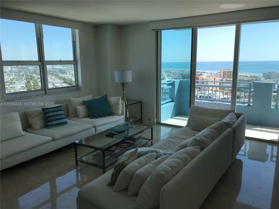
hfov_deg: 63.4
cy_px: 104
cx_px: 140
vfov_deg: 49.7
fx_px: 226
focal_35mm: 28
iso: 20
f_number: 1.8
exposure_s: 1/1182
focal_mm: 3.99
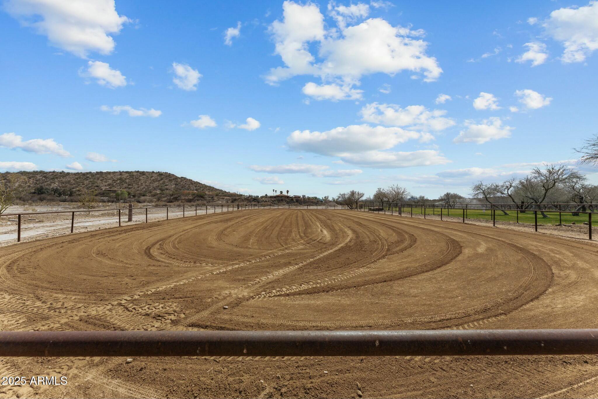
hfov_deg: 104.3
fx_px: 233
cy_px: 200
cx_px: 299
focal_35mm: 14
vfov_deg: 81.2
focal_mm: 14
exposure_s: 1/200
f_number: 8
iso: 400
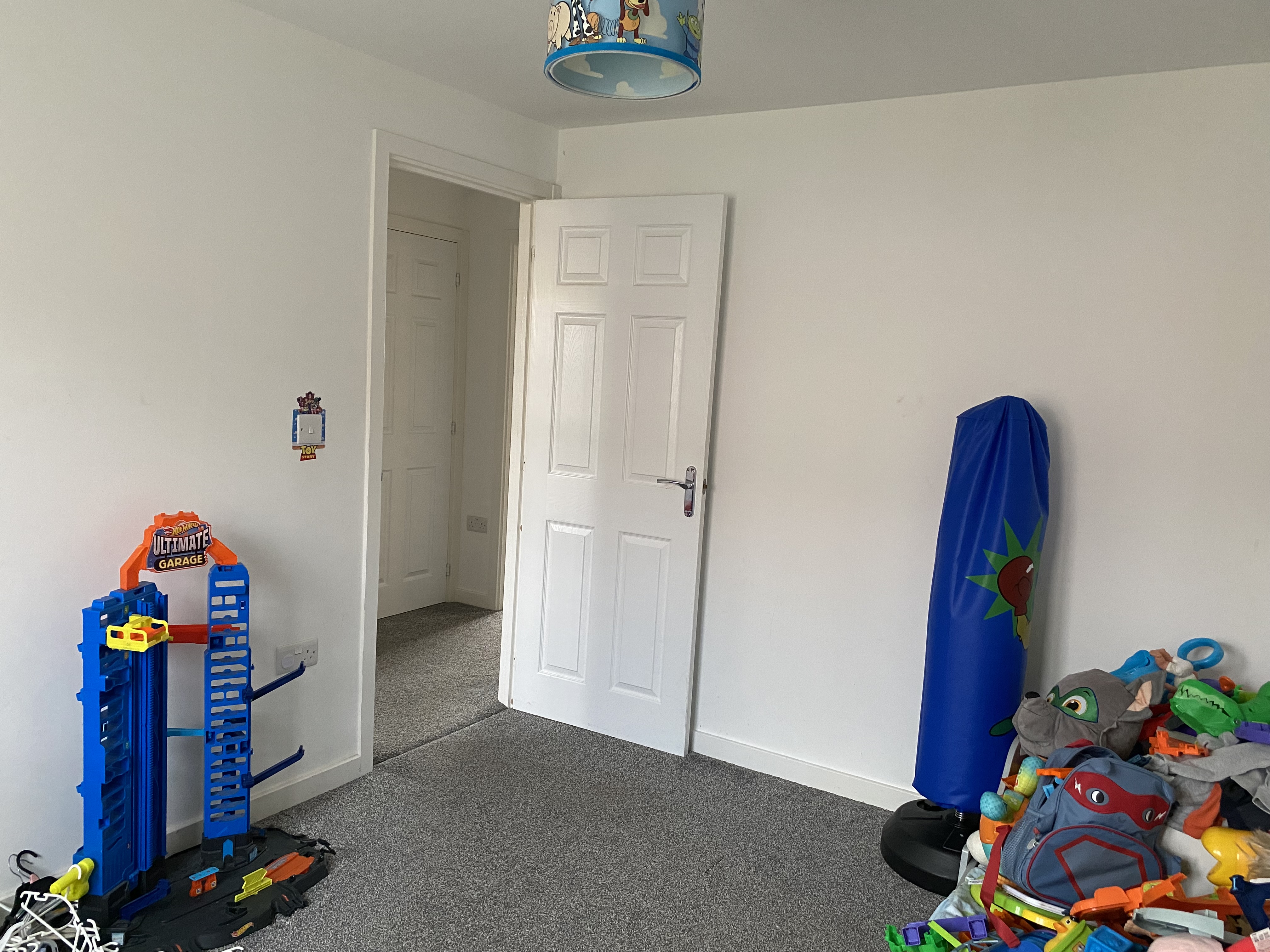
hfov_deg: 67.3
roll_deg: -3.7
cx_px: 635
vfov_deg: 53.1
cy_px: 476
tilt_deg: -7.1
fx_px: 954
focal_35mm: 26
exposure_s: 1/60
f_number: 1.8
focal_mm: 4.25
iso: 400
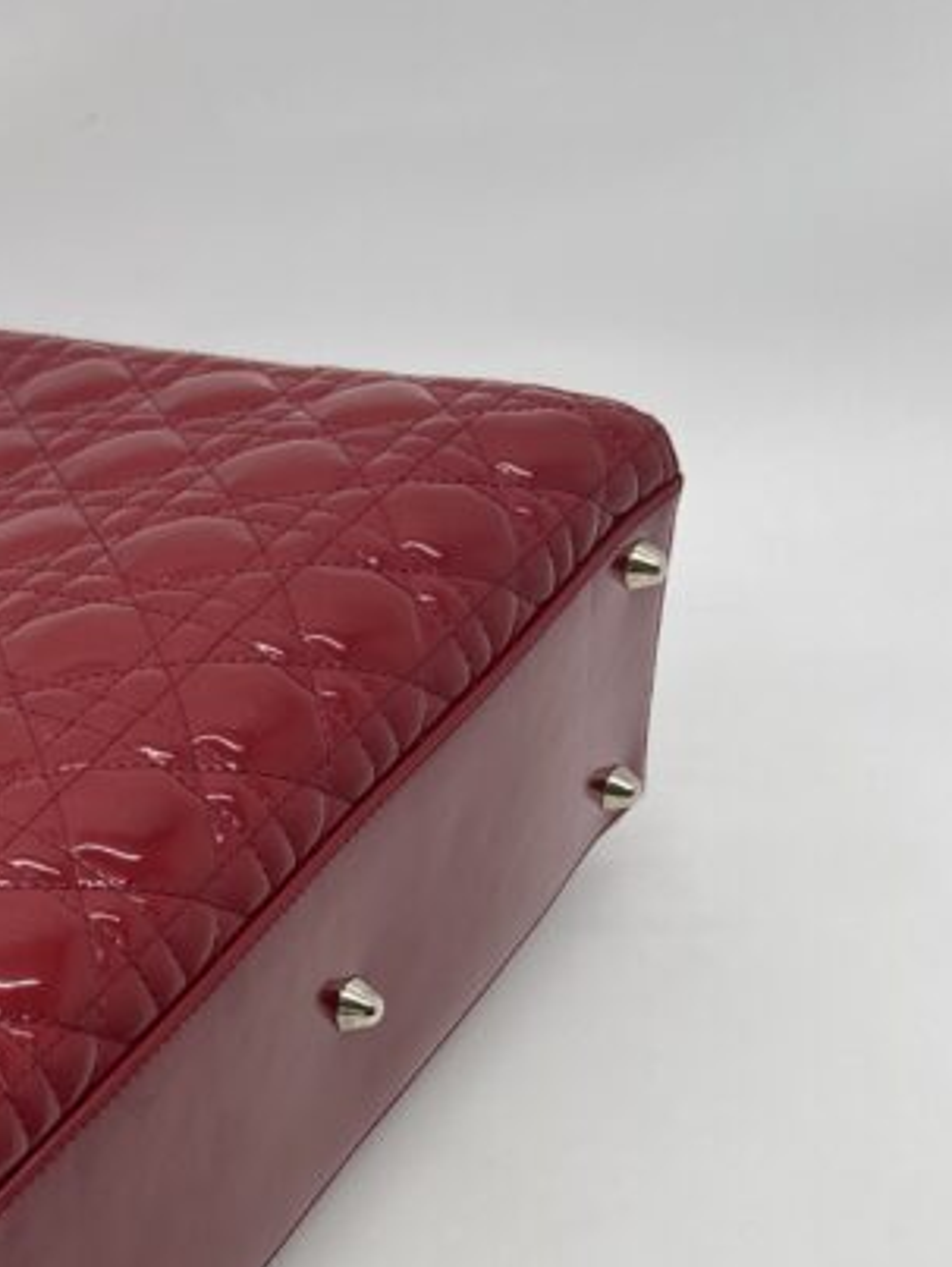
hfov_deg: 20.7
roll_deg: +1.2
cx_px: -217
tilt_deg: -40.4
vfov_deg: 28.9
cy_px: 943
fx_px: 2416
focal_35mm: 66
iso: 32
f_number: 1.5
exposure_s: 1/111
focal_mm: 5.7
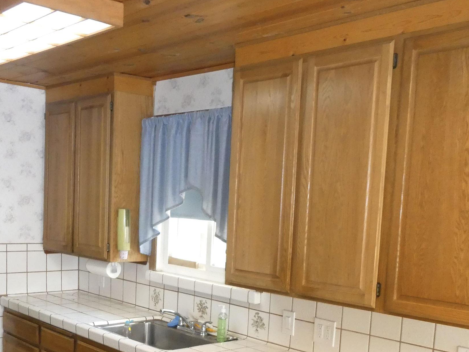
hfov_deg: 41.8
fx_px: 610
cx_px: 182
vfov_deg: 31.4
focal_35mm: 45
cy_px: 281
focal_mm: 4.3
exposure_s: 1/60
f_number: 3.3
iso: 640
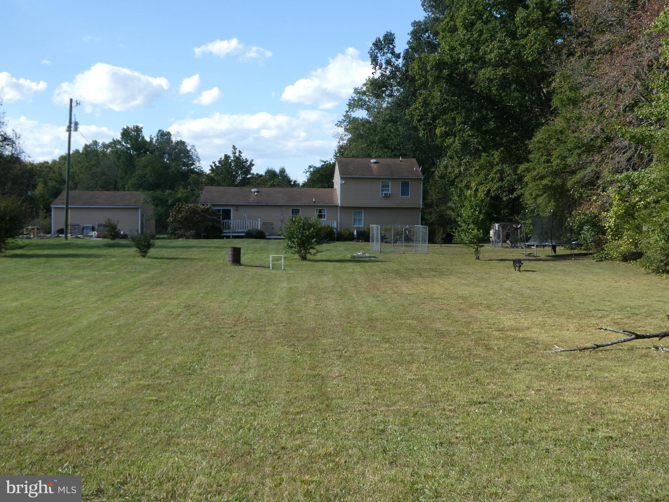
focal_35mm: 40
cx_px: 334
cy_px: 251
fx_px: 773
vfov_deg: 36.0
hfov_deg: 46.8
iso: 80
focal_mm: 7.2
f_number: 3.8
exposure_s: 1/400
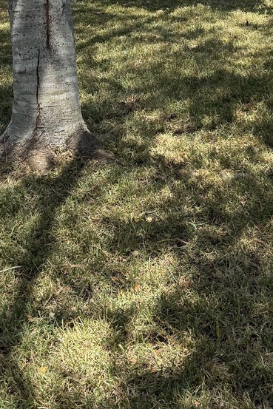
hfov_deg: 20.8
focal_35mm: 65
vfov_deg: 29.2
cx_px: 191
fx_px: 739
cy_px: 11
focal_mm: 6.76
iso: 100
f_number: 1.78
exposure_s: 1/2299
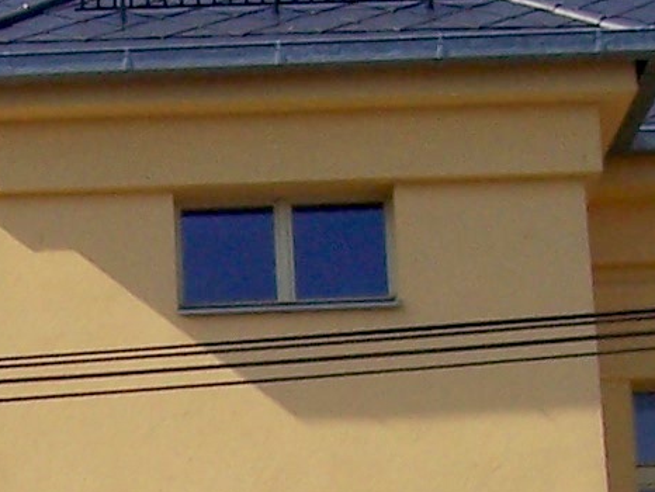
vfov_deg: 8.7
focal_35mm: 168
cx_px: -119
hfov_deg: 11.5
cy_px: 680
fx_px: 3181
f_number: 5.6
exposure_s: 1/750
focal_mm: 5.6
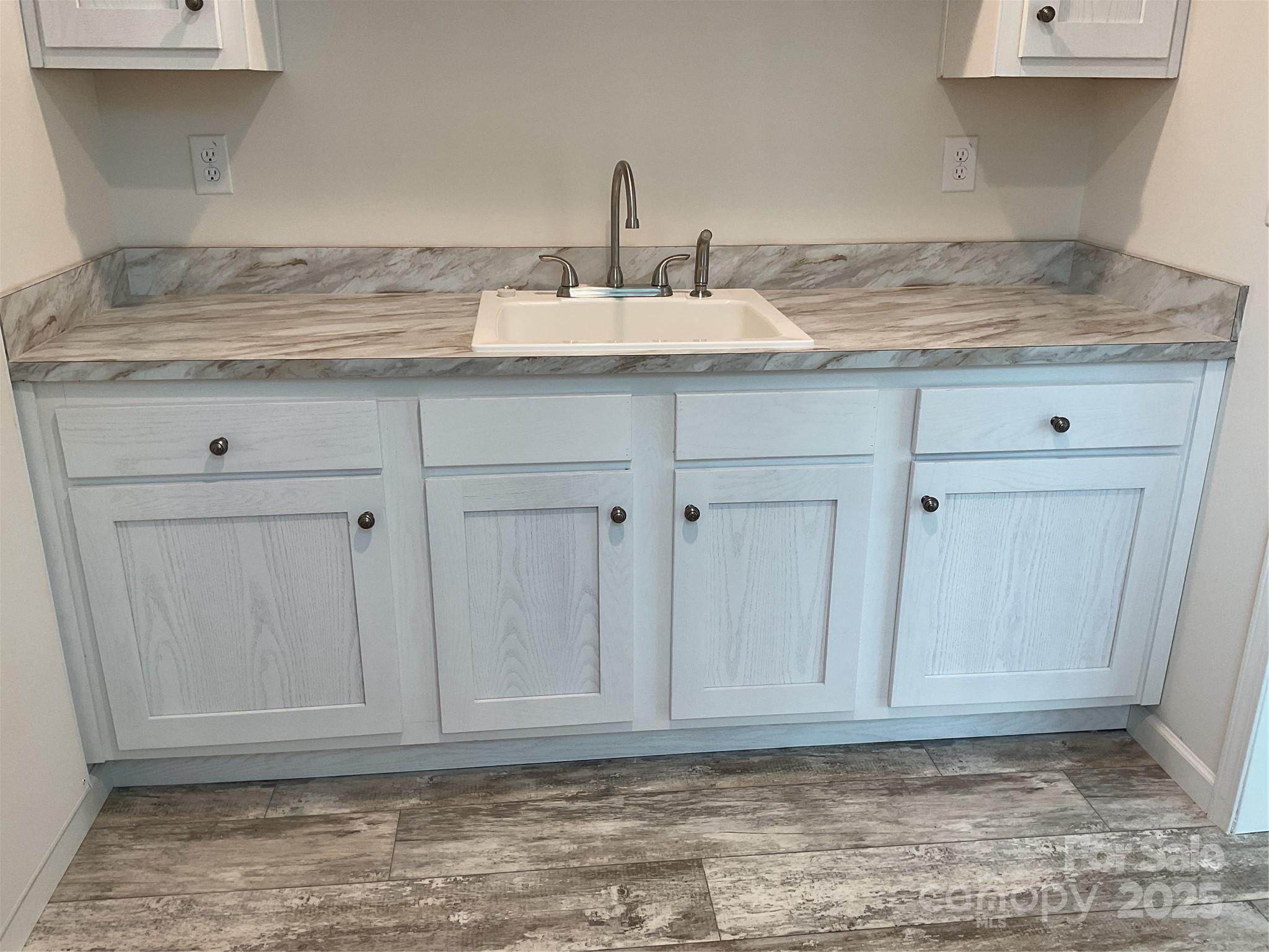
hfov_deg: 61.7
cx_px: 634
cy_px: 476
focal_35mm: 29
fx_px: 1063
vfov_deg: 48.2
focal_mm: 3
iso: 40
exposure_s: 1/60
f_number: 1.8
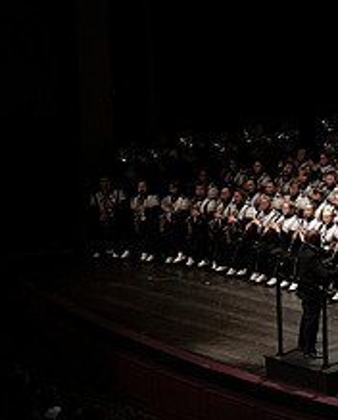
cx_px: 534
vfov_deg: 14.9
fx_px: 1609
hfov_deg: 11.4
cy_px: 166
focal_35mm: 129
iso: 5000
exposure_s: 1/1250
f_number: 4
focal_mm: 52
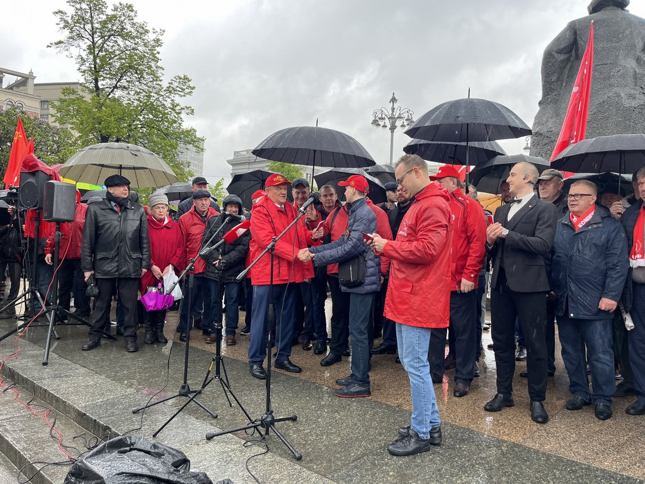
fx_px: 484
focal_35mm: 26
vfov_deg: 53.1
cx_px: 322
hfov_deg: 67.3
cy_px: 242
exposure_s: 1/295
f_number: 1.6
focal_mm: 5.1
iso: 50
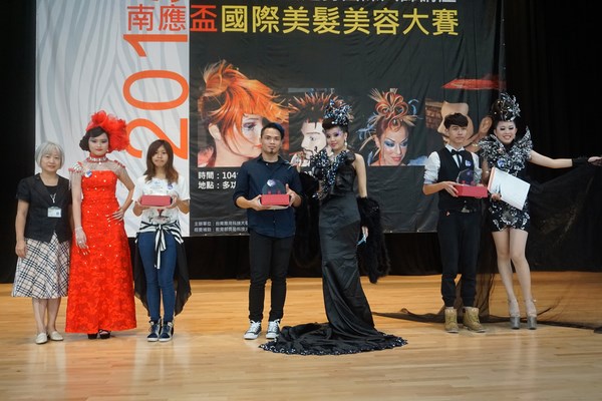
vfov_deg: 41.7
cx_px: 301
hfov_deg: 59.5
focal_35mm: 32
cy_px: 200
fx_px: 527
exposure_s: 1/160
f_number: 4
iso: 1600
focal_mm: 21
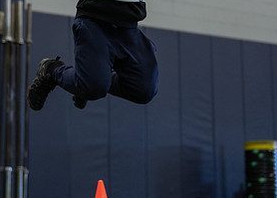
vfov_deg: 12.0
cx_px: 100
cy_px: 28
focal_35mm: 119
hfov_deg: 16.8
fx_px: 937
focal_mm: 50
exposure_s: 1/1000
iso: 1000
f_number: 1.6
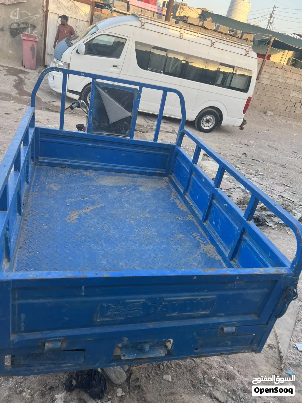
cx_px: 151
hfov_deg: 53.1
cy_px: 202
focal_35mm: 26
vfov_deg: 67.3
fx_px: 302
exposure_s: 1/506
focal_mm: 5.7
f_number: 1.5
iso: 50
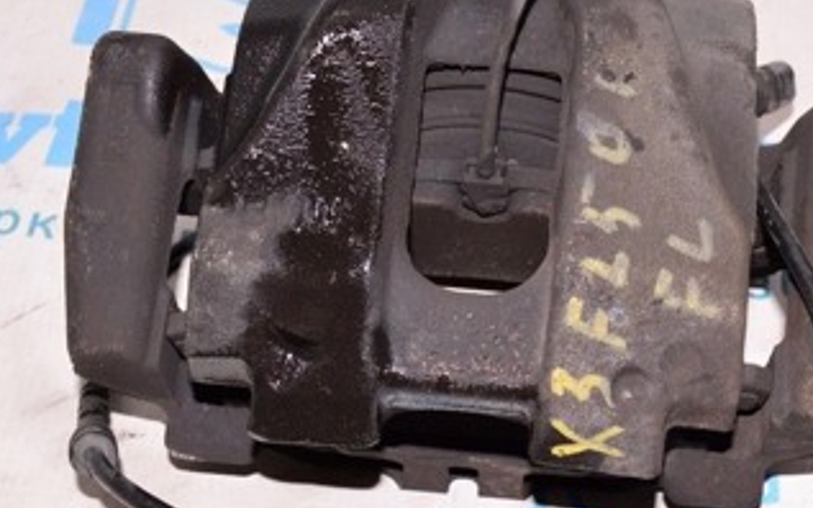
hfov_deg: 26.7
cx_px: 539
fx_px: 1706
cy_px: 214
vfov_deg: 16.9
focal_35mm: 77
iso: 1600
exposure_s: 1/200
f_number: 8
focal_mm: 25
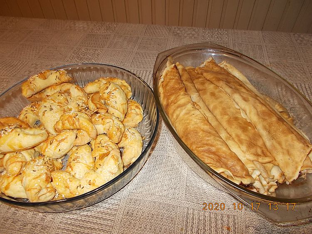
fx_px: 234
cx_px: 156
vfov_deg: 53.1
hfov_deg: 67.3
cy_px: 117
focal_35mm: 26
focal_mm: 4.6
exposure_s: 1/25
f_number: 3.2
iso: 200
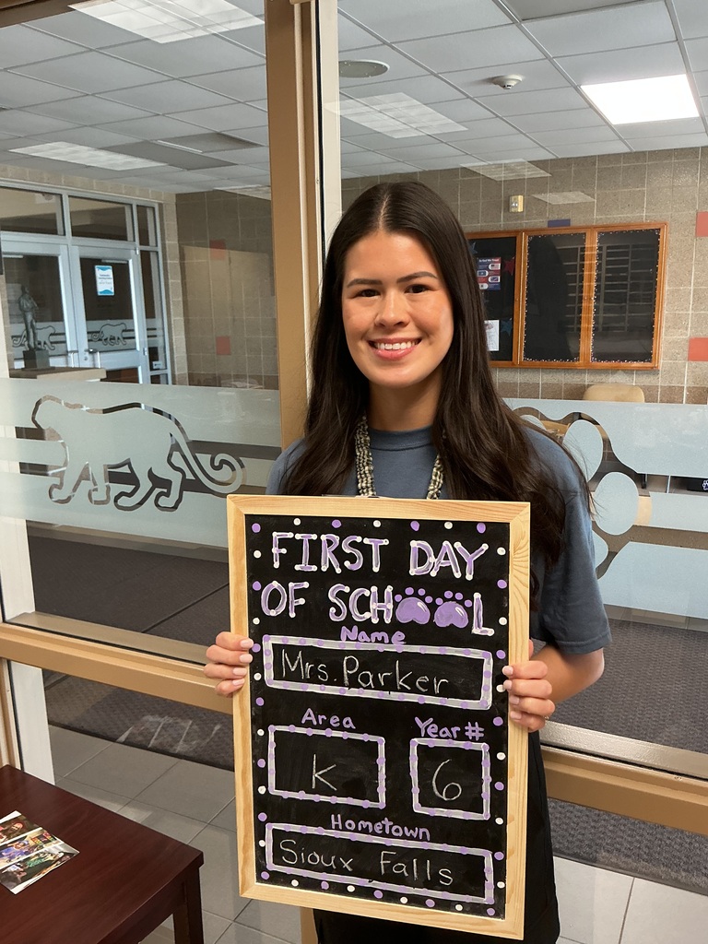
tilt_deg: -12.3
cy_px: 472
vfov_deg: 61.7
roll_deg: +1.0
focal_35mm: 29
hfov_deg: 48.2
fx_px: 791
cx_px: 354
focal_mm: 3
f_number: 1.8
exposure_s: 1/60
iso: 125
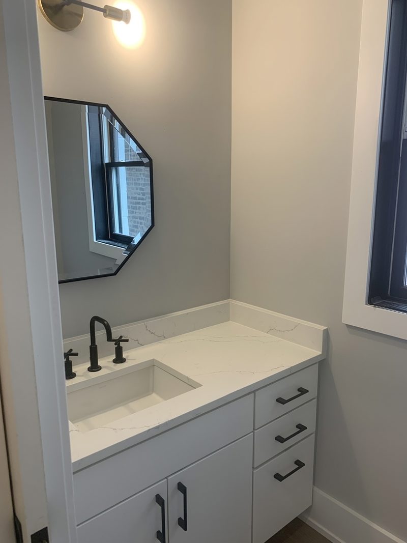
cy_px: 272
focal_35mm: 26
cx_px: 204
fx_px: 408
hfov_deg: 53.1
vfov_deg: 67.3
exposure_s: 1/60
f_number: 1.8
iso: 50
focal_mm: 4.25
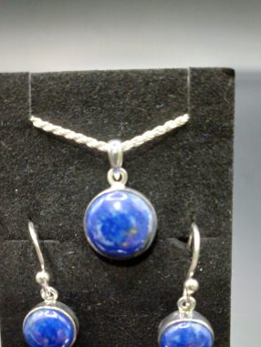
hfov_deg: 40.7
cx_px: 135
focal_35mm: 35
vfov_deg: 51.3
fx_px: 352
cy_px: 240
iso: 1000
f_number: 1.8
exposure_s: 1/20
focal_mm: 4.65
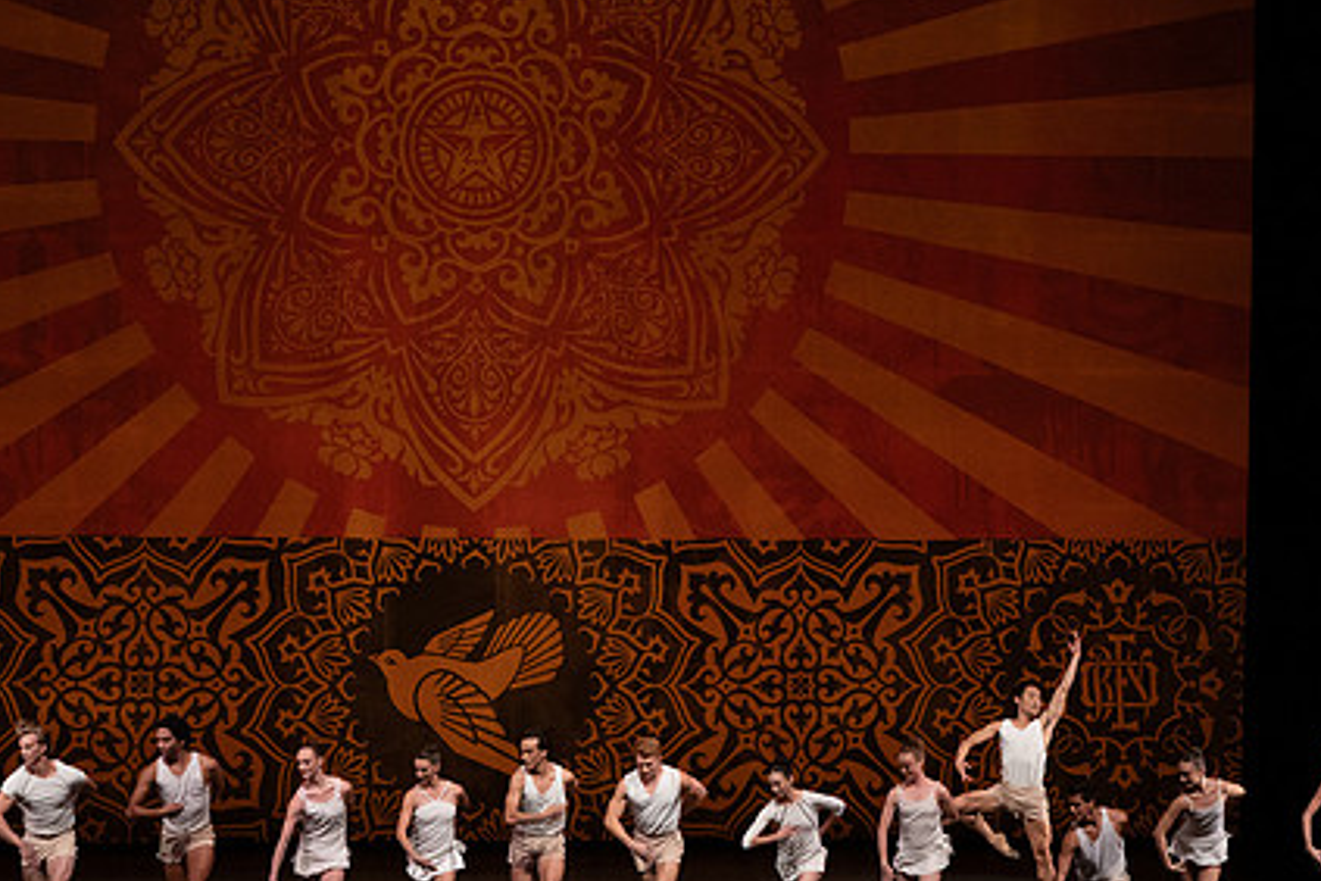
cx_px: 615
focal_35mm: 137
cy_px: 530
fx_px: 5027
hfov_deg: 15.0
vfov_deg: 10.0
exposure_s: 1/400
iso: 6400
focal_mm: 100
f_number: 8
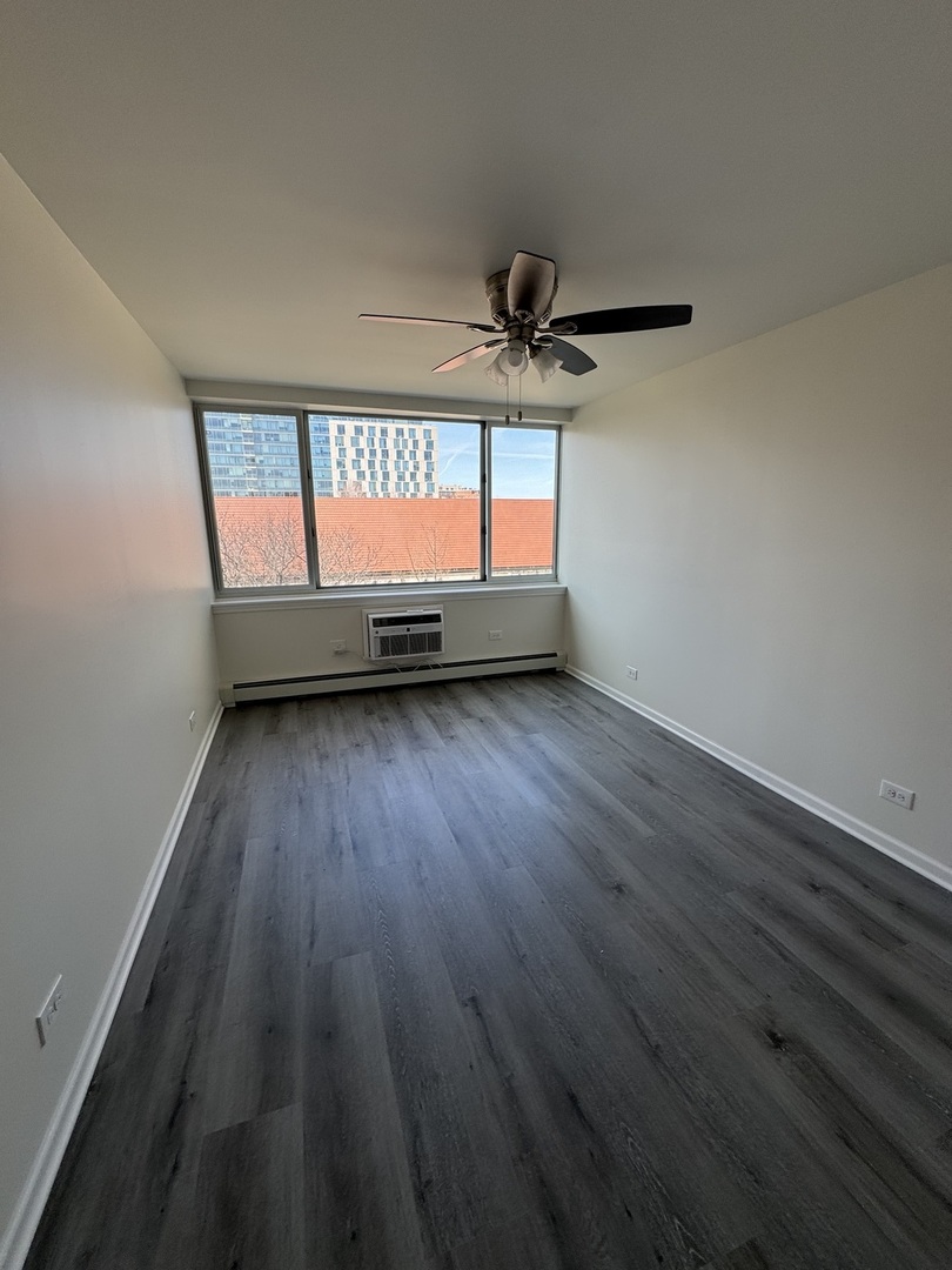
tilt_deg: -12.8
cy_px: 635
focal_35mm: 14
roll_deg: +0.0
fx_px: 513
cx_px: 476
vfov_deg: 102.1
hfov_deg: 85.7
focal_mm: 2.22
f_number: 2.2
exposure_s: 1/285
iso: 40
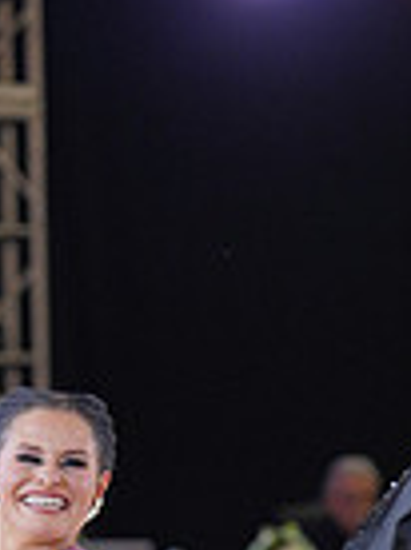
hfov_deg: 4.8
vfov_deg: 6.4
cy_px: 825
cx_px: 277
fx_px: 4891
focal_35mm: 308
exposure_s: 1/500
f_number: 2
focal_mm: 76
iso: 800
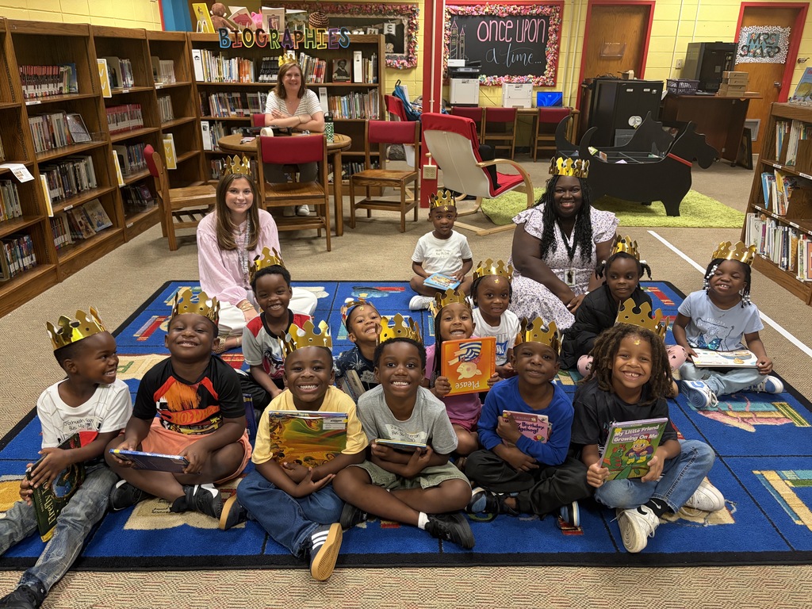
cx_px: 406
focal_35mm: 26
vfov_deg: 53.1
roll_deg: -0.2
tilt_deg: -21.8
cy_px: 304
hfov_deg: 67.3
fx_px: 610
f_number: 1.6
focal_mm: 5.96
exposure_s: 1/60
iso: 320
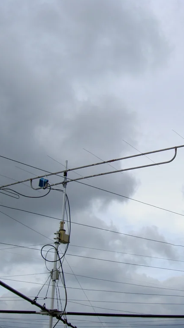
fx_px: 495
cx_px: 135
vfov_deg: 36.6
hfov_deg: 20.9
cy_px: 164
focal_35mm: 57
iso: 100
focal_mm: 8
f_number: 4.7
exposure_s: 1/588
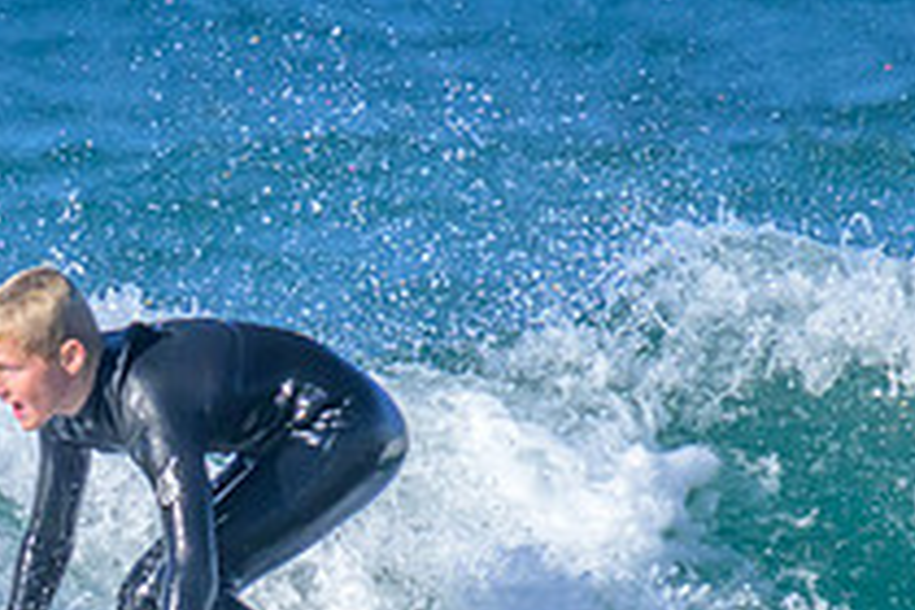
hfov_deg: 0.7
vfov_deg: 0.5
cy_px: 409
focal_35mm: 3032
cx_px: -9
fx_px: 77057
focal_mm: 800
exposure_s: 1/2000
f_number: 11
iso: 1600
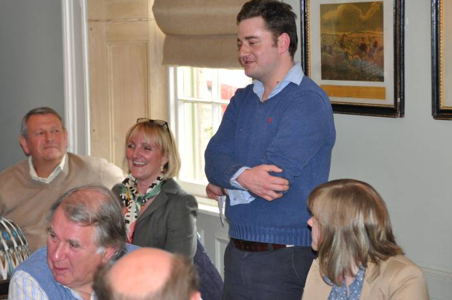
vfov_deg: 11.4
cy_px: 146
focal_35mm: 120
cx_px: 197
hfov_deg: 17.1
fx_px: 1505
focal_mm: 70
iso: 800
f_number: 5
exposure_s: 1/60
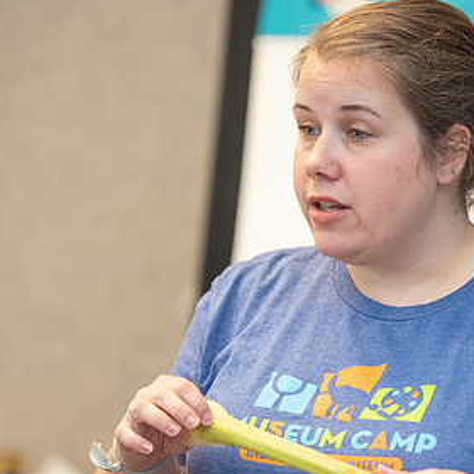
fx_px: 4183
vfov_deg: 6.5
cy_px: 268
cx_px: 413
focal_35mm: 270
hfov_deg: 6.5
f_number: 2.8
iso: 1000
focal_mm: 135
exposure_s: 1/200
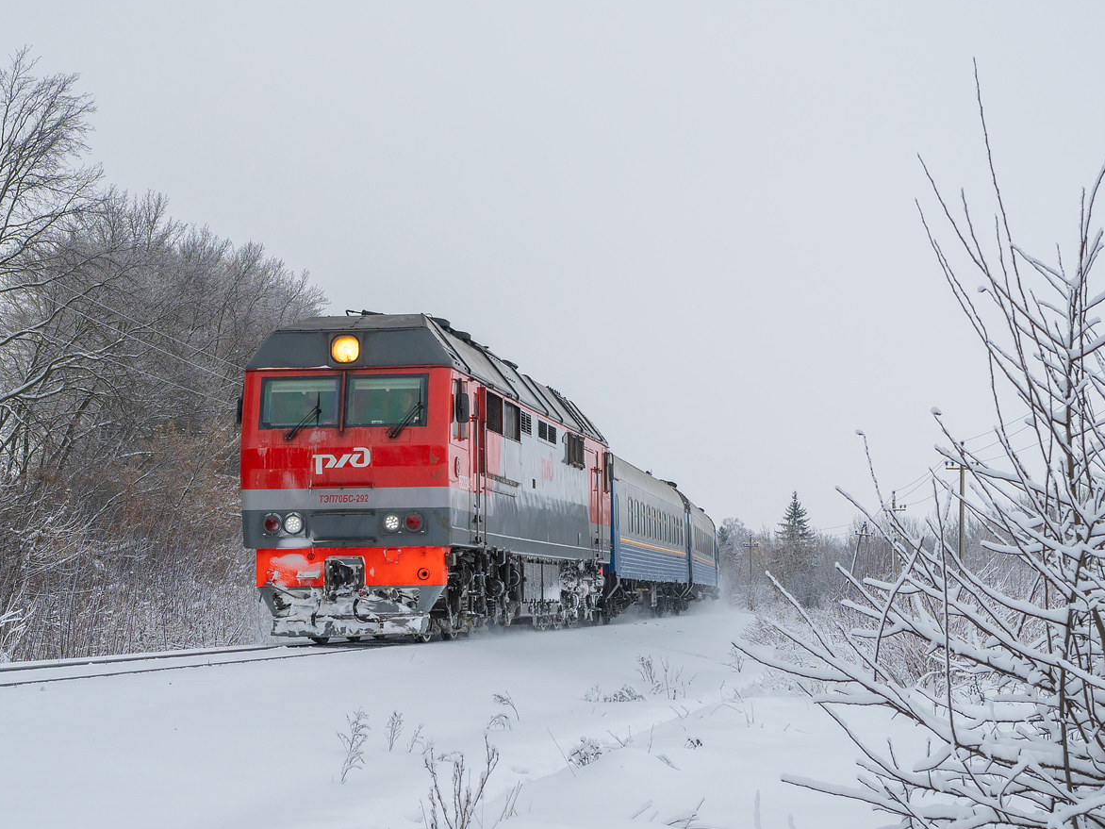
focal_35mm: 65
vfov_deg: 22.7
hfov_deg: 30.0
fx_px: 2063
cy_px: 450
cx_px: 532
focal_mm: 35
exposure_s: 1/500
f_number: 8
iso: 250
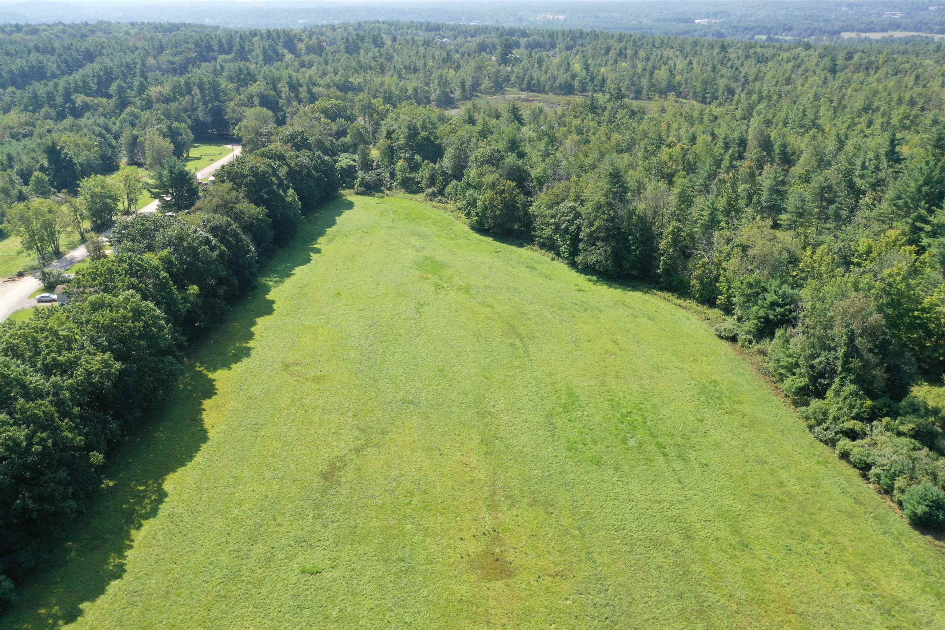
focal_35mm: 28
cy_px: 315
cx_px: 472
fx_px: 735
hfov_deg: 65.5
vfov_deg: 46.4
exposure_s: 1/240
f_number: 5
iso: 100
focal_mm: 10.26
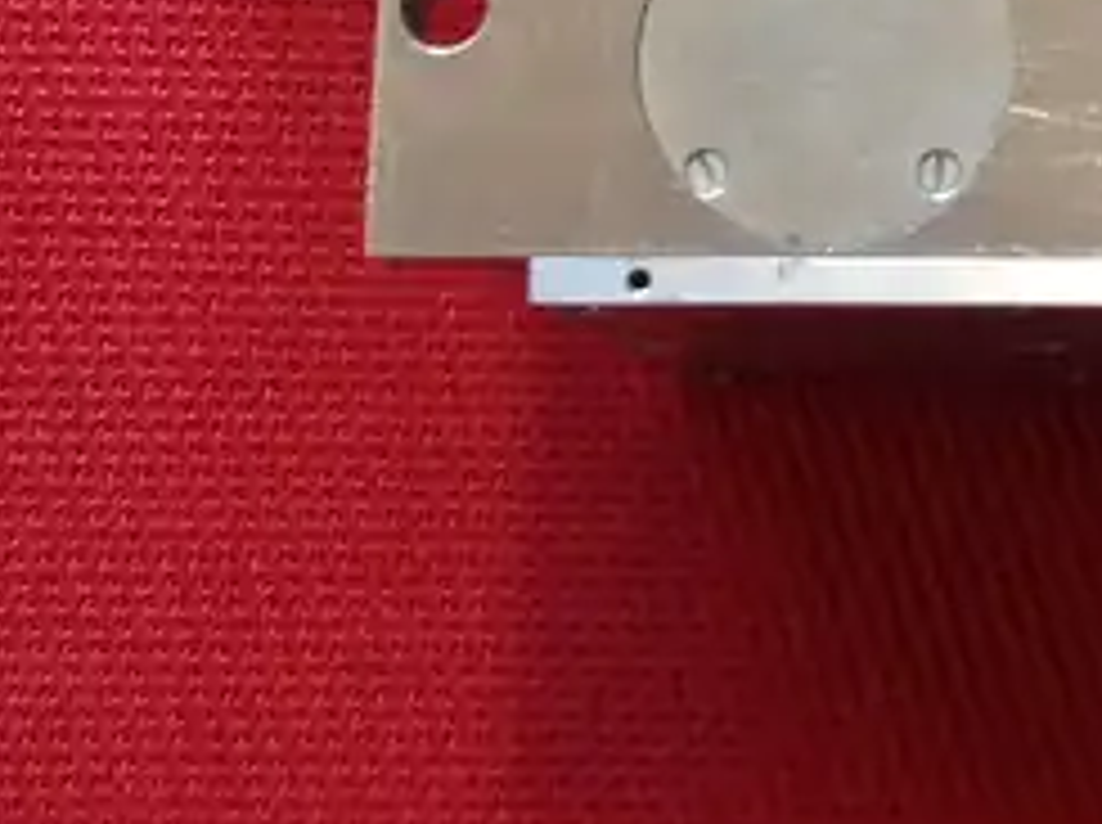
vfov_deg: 10.2
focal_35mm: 143
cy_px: -153
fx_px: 4546
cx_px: 1264
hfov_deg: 13.5
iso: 80
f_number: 2.4
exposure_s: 1/15
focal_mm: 4.28
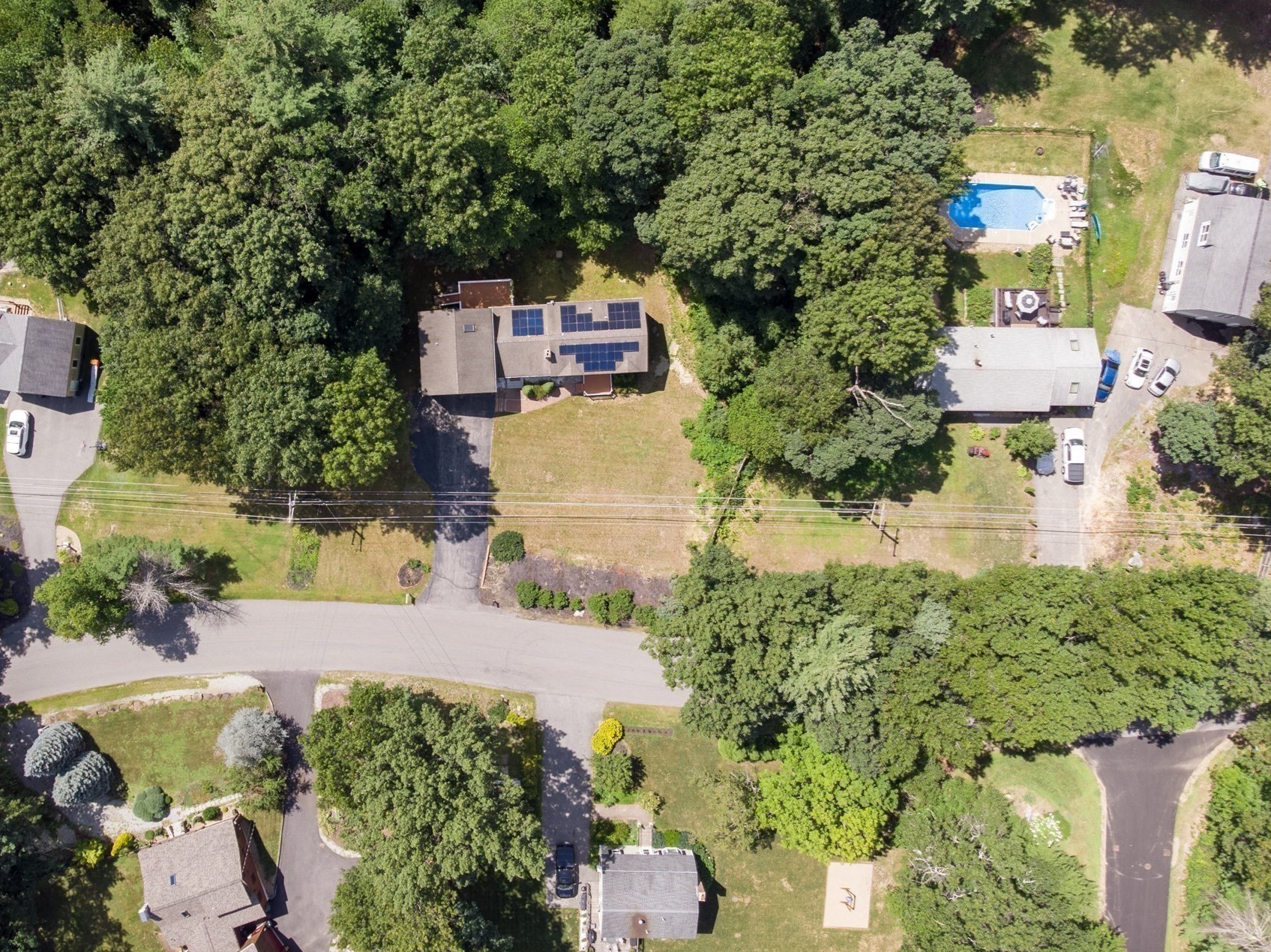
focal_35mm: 29
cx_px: 544
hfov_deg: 61.4
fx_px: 1064
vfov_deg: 48.0
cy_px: 390
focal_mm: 4.5
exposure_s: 1/750
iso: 100
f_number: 2.8
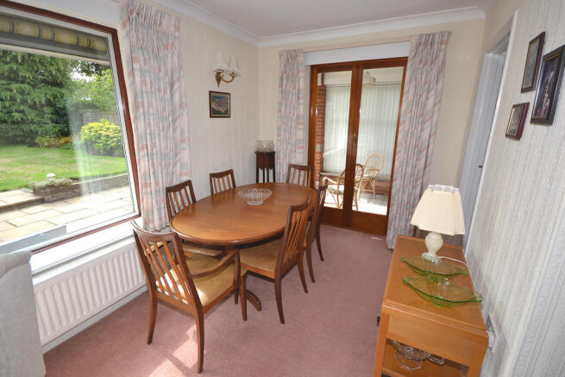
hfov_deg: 95.0
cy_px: 188
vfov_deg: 72.1
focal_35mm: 16
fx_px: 259
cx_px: 282
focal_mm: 11
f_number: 4.5
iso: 100
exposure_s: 1/80
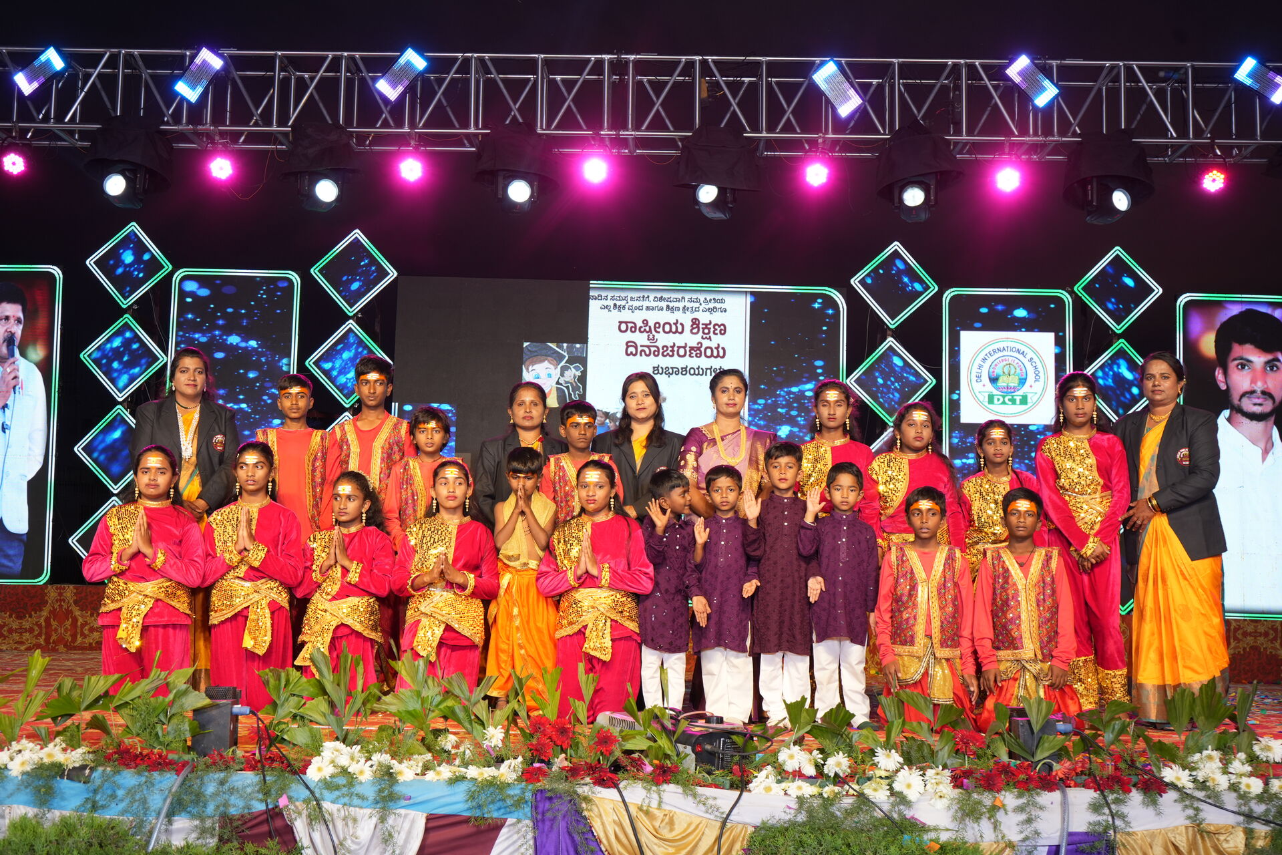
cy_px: 428
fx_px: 1460
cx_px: 641
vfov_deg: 32.6
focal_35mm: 41
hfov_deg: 47.4
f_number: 6.3
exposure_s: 1/125
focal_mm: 41
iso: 500
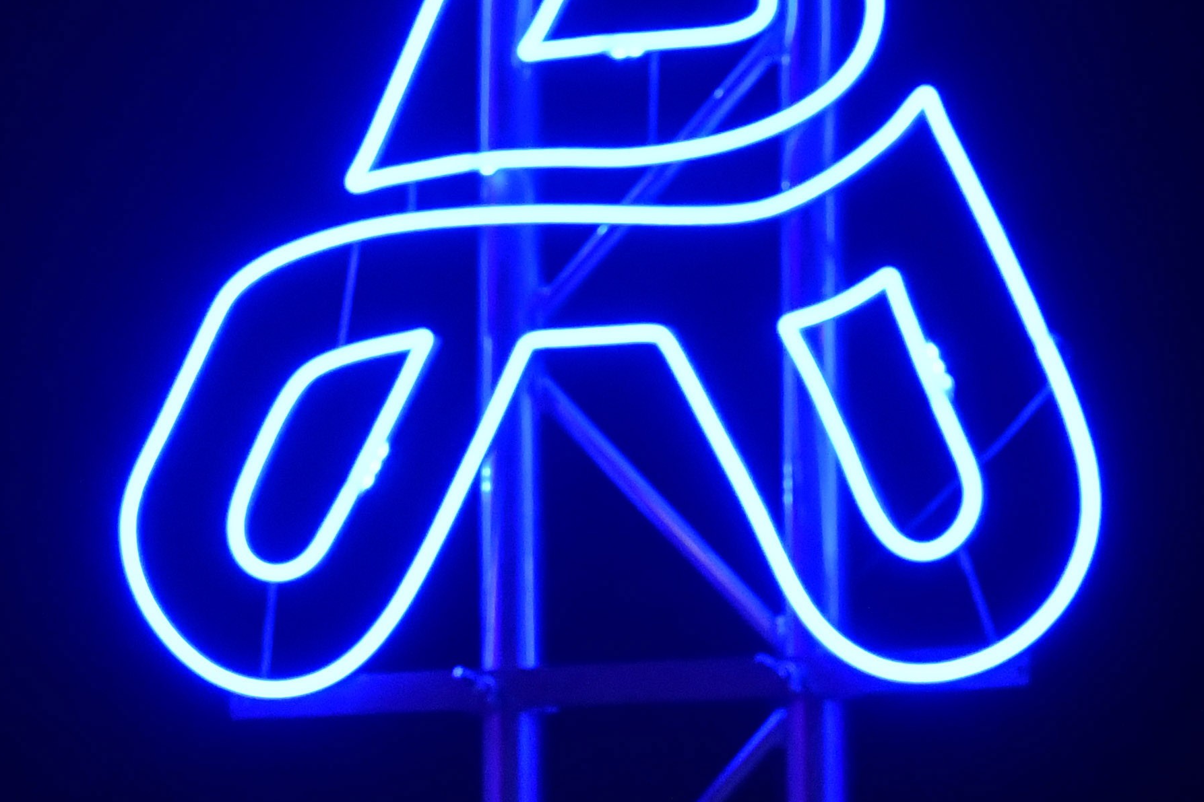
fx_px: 12506
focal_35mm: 374
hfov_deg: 5.5
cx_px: -599
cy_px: 376
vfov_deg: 3.7
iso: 2500
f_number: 8
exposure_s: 1/125
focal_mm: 80
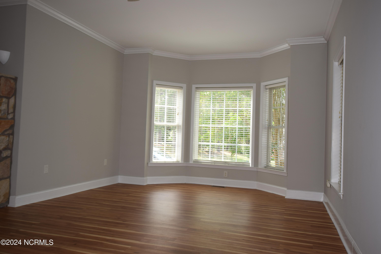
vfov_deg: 43.6
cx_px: 190
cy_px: 127
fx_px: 317
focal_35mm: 30
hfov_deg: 61.9
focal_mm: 20
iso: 250
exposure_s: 1/125
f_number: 5.6
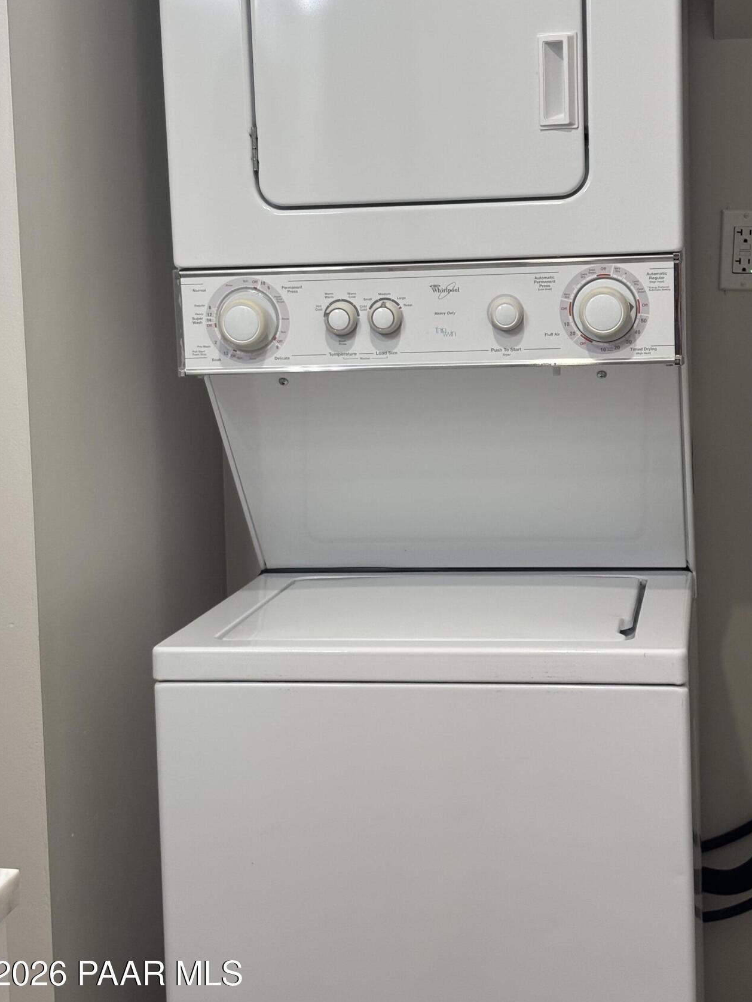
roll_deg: -0.2
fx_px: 1796
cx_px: 413
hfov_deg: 23.6
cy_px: 431
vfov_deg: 31.2
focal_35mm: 62
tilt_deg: -8.3
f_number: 1.6
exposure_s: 1/60
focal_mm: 5.96
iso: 40
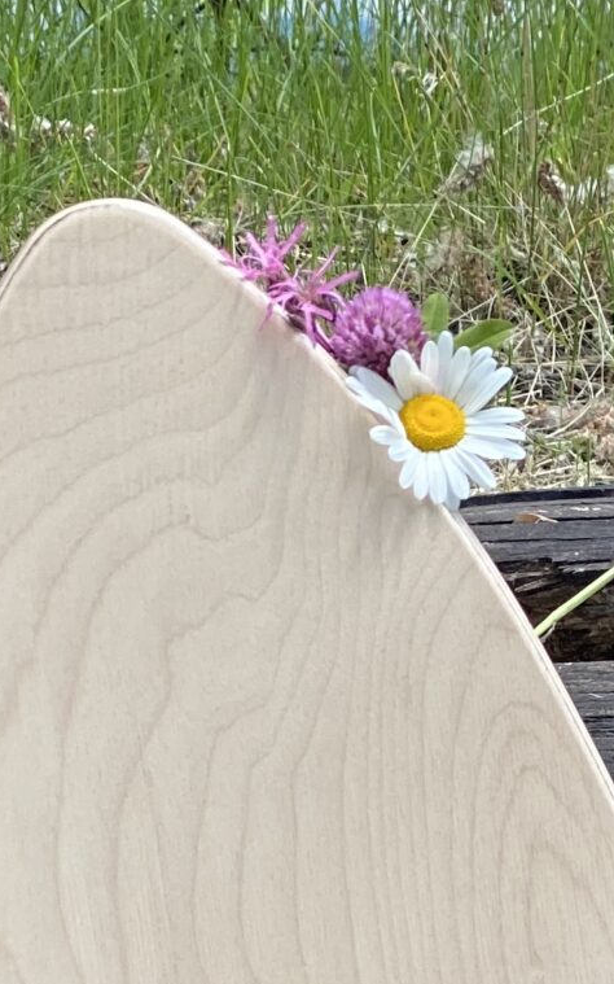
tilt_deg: -40.7
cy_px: 1657
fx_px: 4983
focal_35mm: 186
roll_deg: +0.5
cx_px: 532
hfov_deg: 7.0
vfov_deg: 10.7
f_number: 2
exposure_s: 1/318
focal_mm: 6
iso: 20
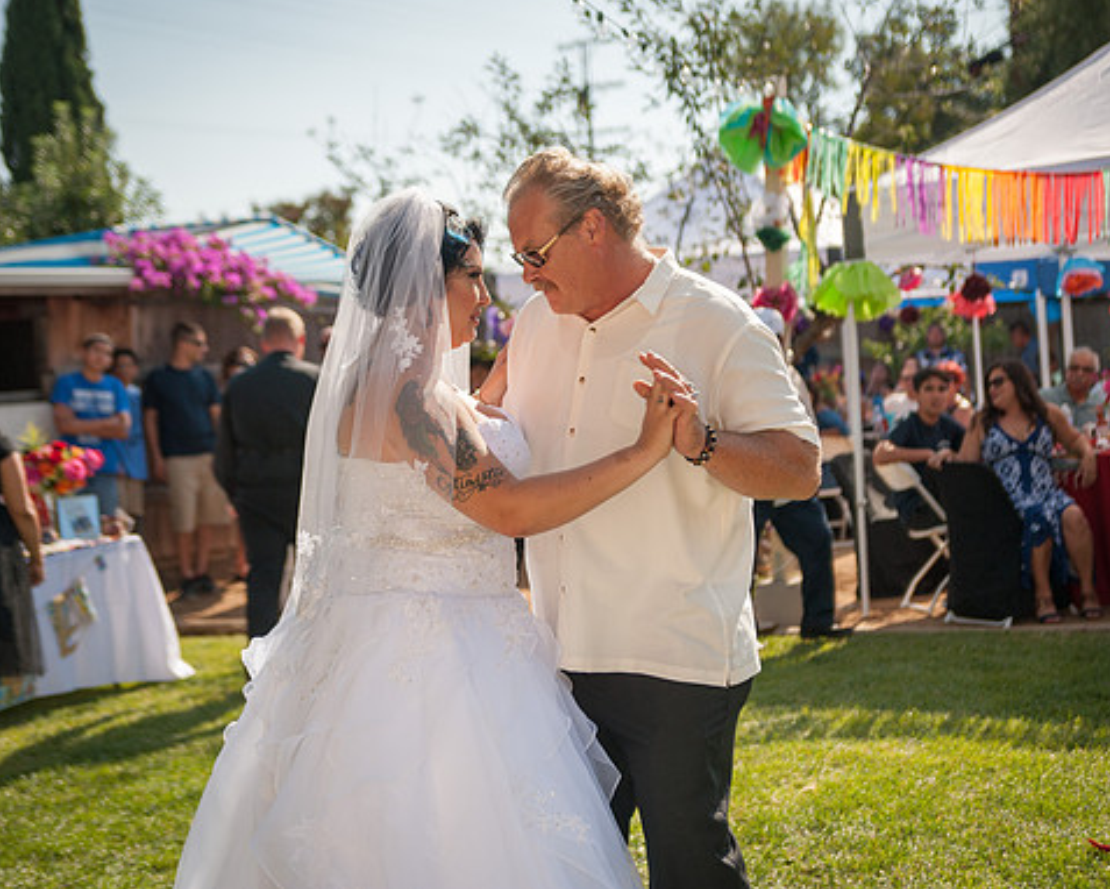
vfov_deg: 26.7
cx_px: 579
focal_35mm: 57
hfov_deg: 33.0
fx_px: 1873
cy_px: 442
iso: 200
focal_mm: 50
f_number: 2.8
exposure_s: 1/4000
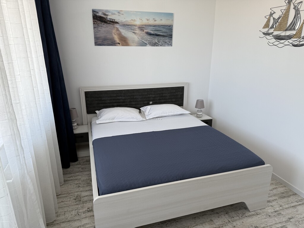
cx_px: 152
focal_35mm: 24
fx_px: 211
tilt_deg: -16.6
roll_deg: +0.0
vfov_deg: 56.8
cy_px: 114
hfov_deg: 71.6
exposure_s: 1/123
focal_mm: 6.76
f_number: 1.78
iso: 64
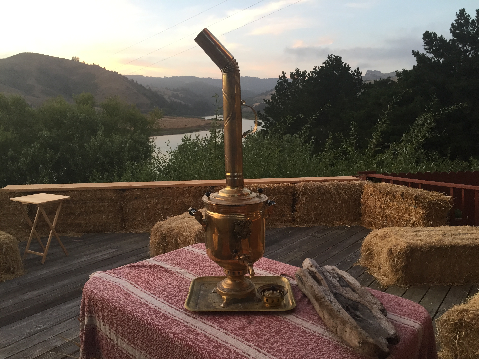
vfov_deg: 48.2
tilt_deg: -10.0
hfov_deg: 61.7
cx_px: 240
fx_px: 401
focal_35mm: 29
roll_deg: +0.0
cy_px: 180
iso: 40
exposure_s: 1/30
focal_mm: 4.15
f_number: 2.2
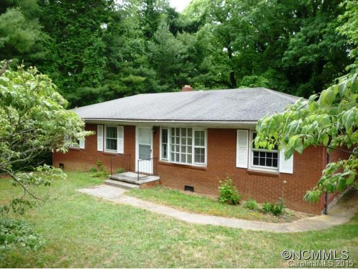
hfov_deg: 61.6
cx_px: 179
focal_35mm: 29
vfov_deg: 48.3
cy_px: 134
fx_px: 300
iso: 160
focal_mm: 5.2
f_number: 3.3
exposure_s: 1/30
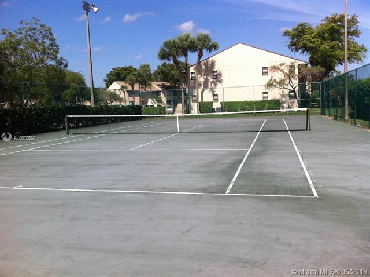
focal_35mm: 35
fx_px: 374
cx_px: 185
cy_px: 138
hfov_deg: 52.7
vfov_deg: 40.6
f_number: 2.8
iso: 80
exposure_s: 1/2447
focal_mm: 3.85
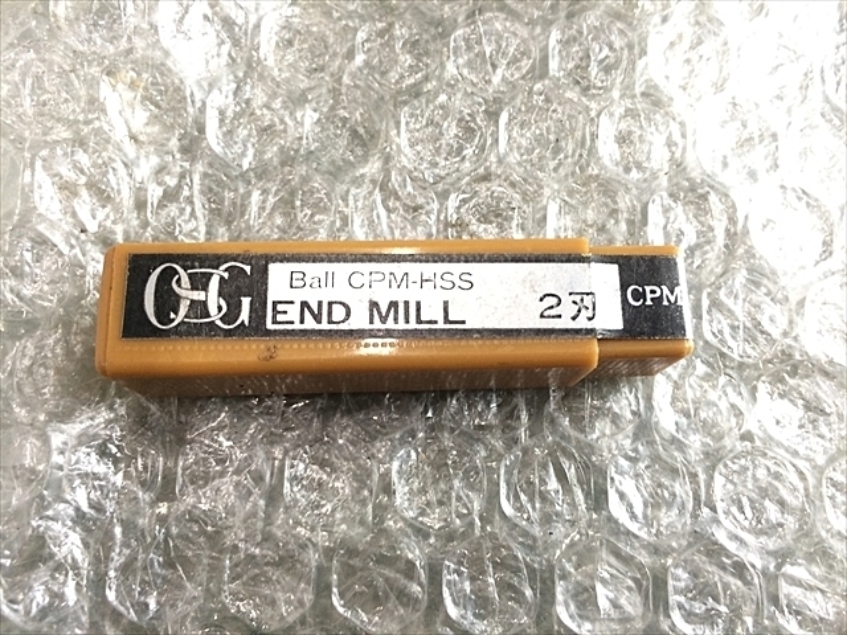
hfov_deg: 61.7
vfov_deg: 48.2
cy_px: 318
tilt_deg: -81.4
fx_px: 710
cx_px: 424
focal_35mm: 29
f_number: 2.2
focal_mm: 4.15
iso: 160
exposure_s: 1/30
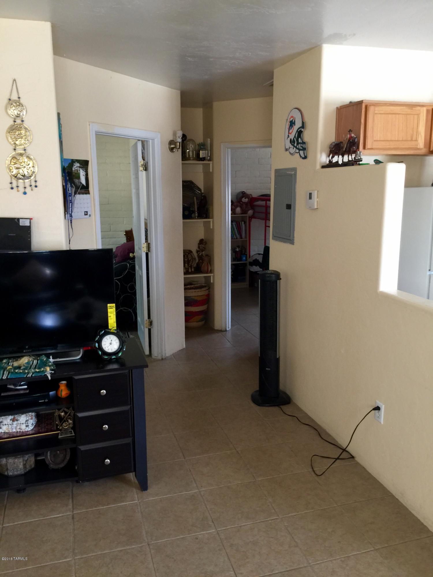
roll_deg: +0.1
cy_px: 288
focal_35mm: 29
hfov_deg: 48.2
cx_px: 216
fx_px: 484
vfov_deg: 61.7
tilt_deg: -11.3
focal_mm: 4.15
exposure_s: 1/15
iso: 50
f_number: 2.2
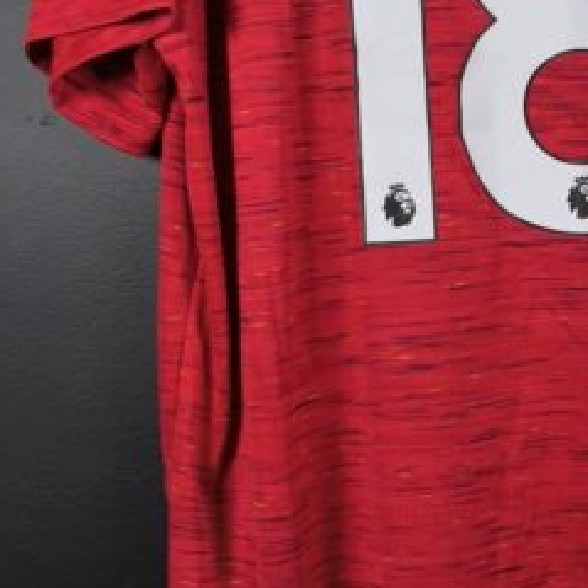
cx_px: 519
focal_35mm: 68
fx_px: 1307
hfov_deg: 24.7
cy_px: 170
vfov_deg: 25.1
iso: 400
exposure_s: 1/160
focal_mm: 6.57
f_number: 1.6
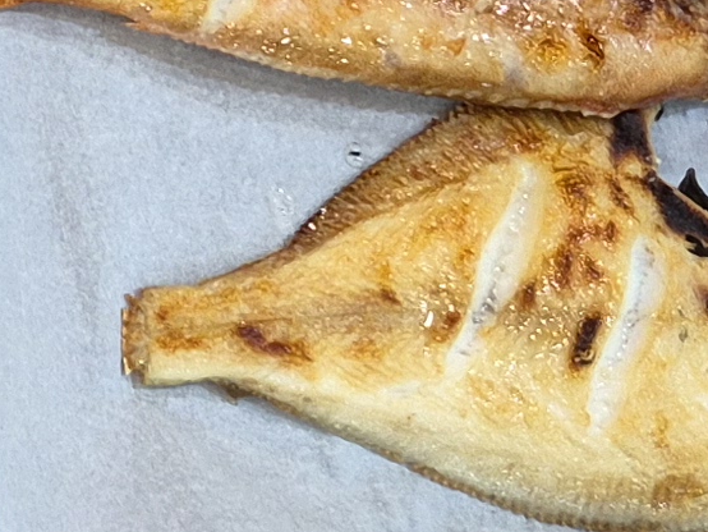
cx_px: -1117
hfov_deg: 10.0
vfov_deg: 8.9
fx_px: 3397
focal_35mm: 166
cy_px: 382
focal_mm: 5.4
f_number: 1.8
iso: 160
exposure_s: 1/60
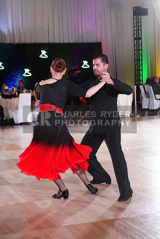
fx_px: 466
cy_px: 120
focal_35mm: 70
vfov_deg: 28.8
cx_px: 80
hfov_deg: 19.5
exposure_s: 1/400
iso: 3200
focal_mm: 70
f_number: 4
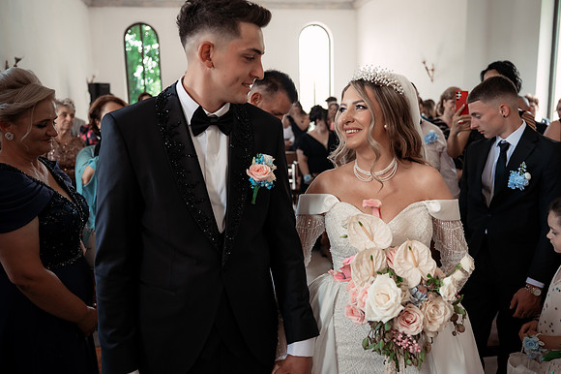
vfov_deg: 43.3
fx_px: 470
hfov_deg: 61.6
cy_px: 187
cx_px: 295
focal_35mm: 30
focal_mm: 28
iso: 1600
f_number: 2.8
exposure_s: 1/200
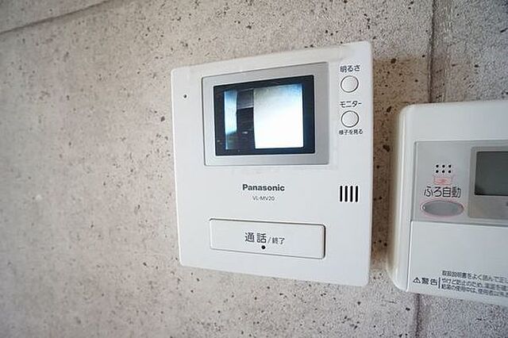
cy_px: 169
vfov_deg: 77.3
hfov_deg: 100.4
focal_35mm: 15
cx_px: 254
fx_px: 212
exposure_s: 1/50
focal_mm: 10
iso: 3200
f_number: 4
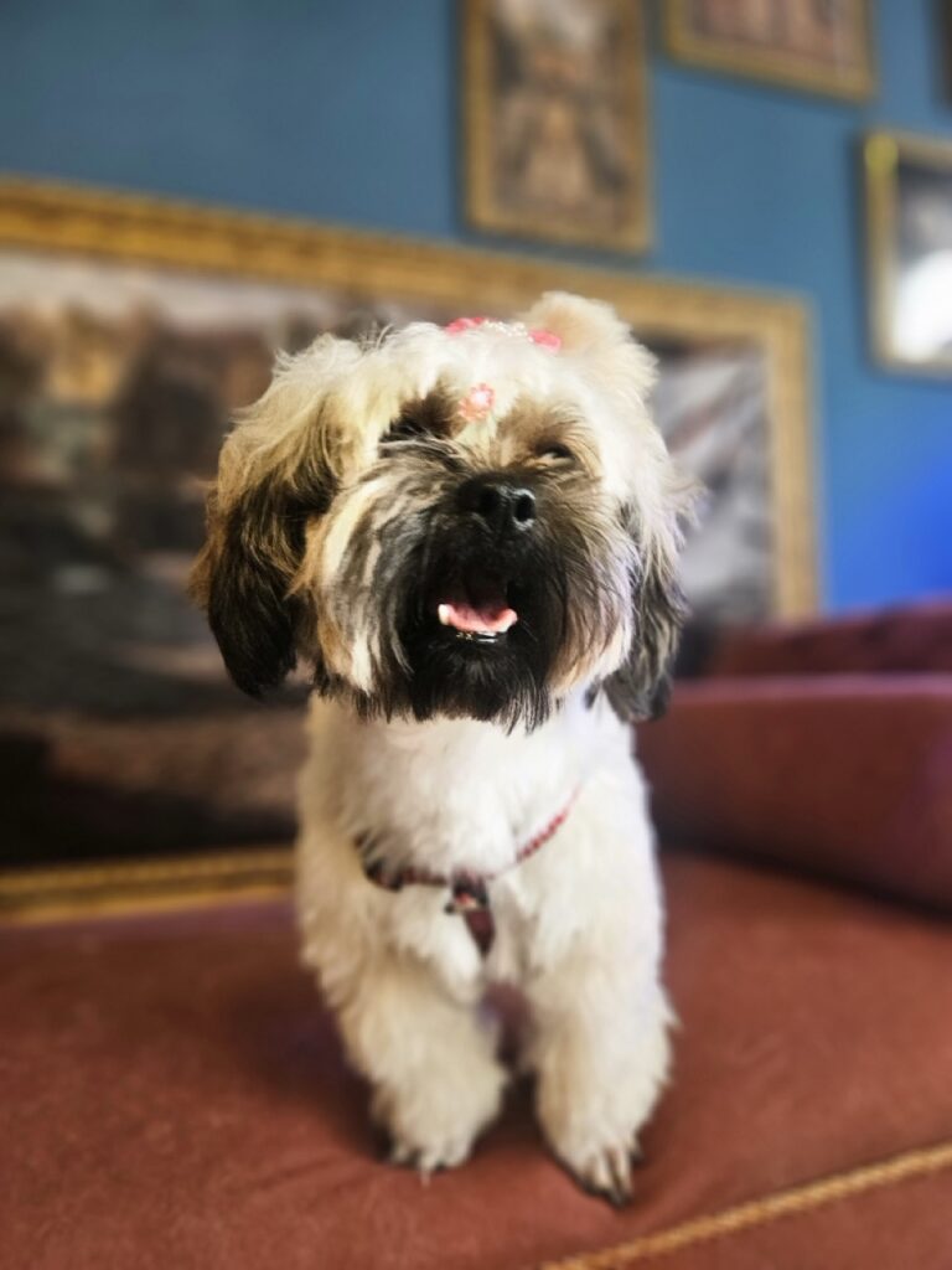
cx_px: 476
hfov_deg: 58.9
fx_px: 843
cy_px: 635
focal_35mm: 23
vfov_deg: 73.9
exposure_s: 1/240
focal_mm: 5.4
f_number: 1.8
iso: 400
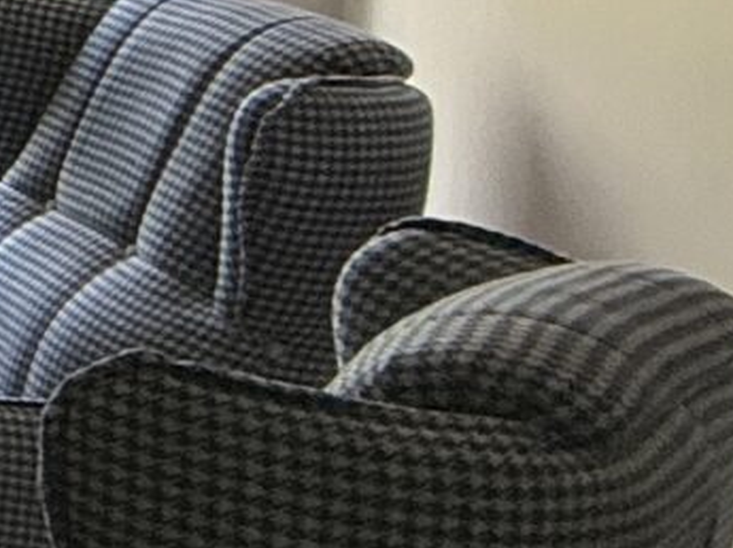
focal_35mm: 104
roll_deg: +0.4
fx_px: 2200
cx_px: -1859
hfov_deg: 9.5
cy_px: -261
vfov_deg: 13.4
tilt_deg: -2.7
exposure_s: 1/99
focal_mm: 2.22
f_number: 2.2
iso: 100
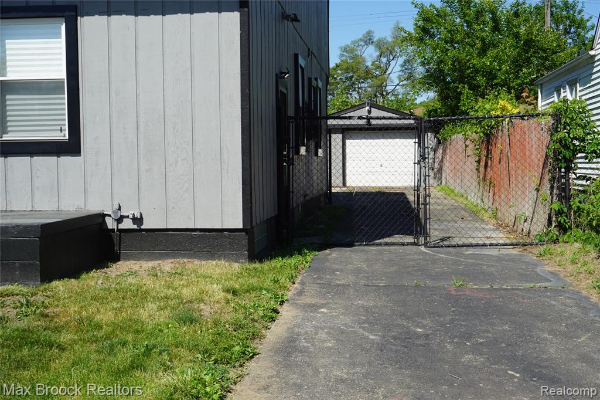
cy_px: 200
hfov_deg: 45.0
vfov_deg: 30.8
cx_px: 300
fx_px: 725
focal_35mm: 44
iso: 100
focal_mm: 29
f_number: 11
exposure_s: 1/125
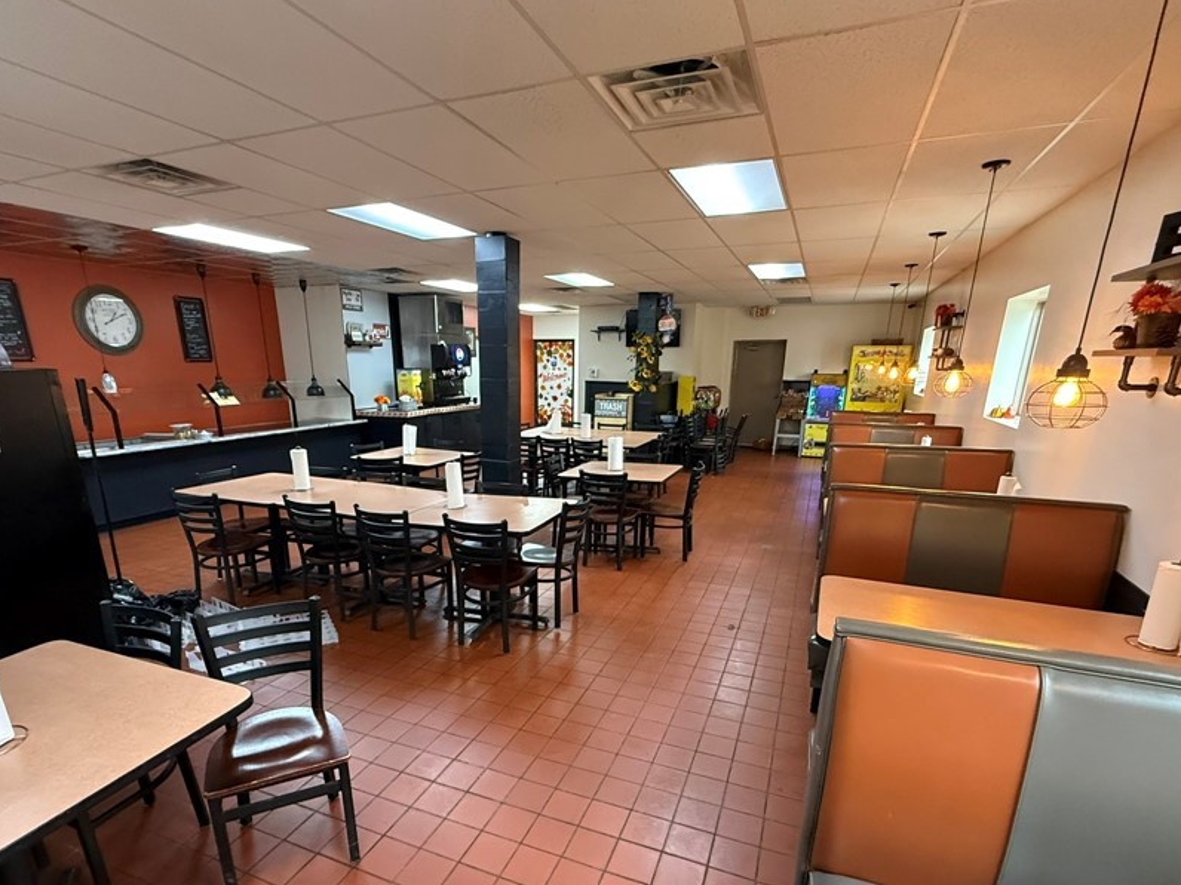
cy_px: 553
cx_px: 564
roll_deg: -0.5
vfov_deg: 70.4
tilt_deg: -14.5
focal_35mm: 18
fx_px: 614
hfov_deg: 87.7
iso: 640
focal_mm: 2.22
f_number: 2.2
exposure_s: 1/60
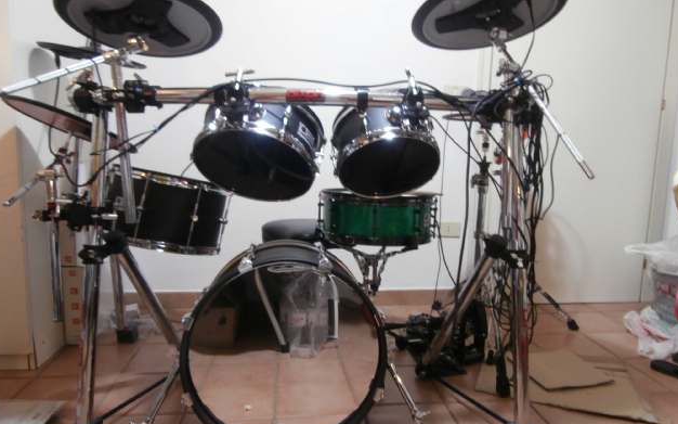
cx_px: 337
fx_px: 480
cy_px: 207
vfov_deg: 47.6
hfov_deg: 70.4
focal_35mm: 26
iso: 200
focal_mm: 4.2
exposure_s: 1/3
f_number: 3
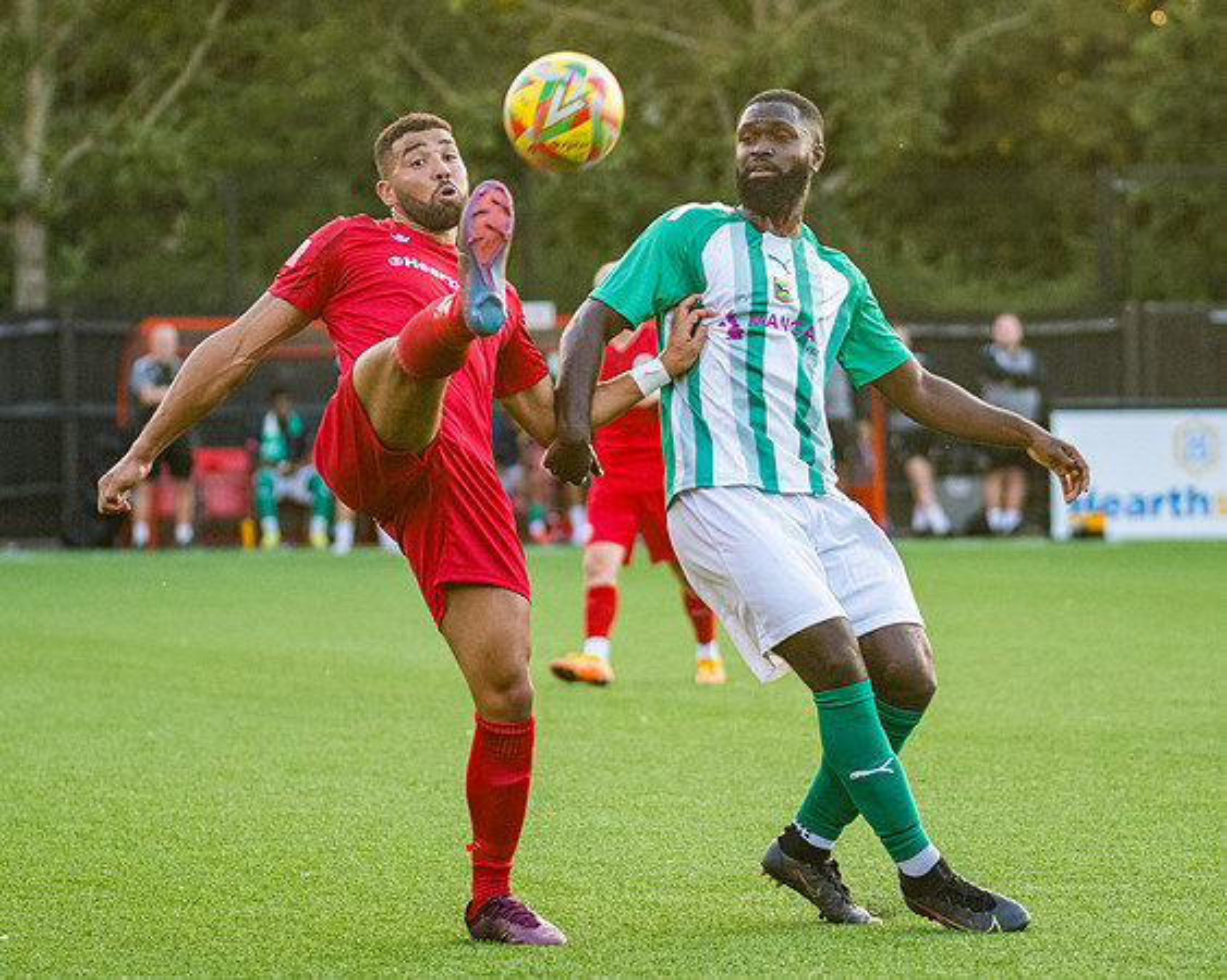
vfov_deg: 6.5
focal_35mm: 237
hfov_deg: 8.2
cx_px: 764
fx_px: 8607
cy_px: 490
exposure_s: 1/1000
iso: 1250
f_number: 2.8
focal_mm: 120
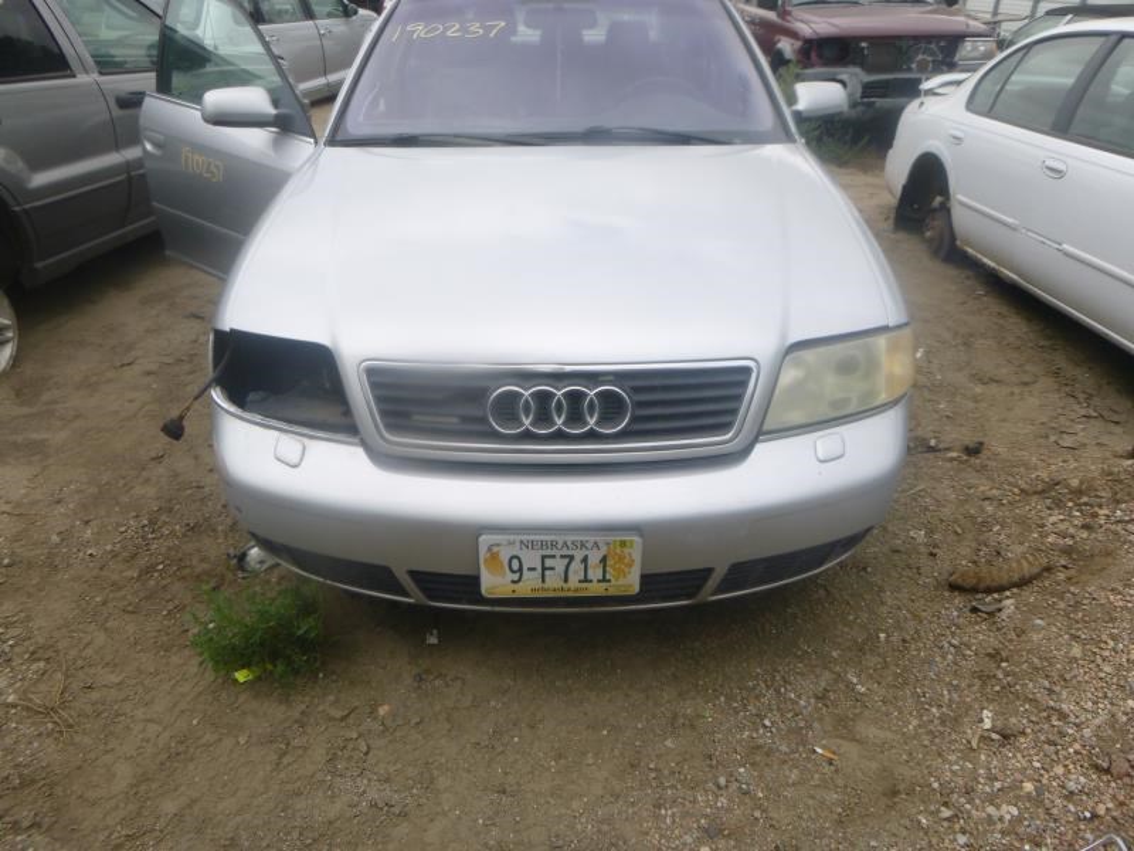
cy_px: 426
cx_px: 567
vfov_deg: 54.9
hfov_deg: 69.4
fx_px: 819
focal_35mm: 25
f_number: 3.9
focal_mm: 4.5
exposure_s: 1/320
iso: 100
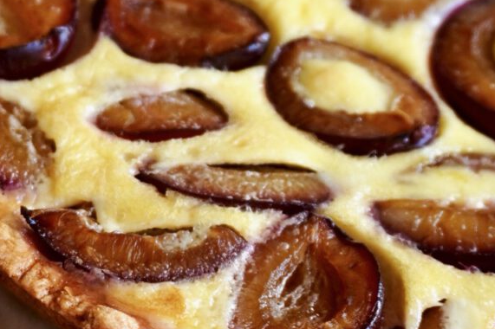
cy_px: 175
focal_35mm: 62
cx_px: 68
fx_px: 851
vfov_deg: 21.9
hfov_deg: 31.2
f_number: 4.5
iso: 250
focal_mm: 23
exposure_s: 1/160
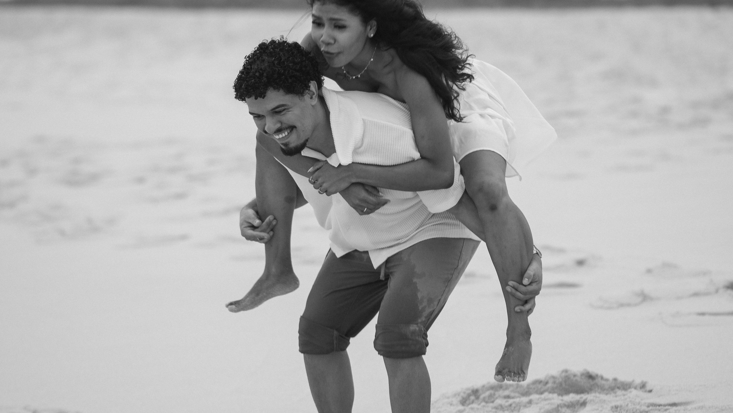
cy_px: 196
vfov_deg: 9.1
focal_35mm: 134
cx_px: 367
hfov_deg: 16.0
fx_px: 2605
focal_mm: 85
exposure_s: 1/100
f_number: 1.8
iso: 400
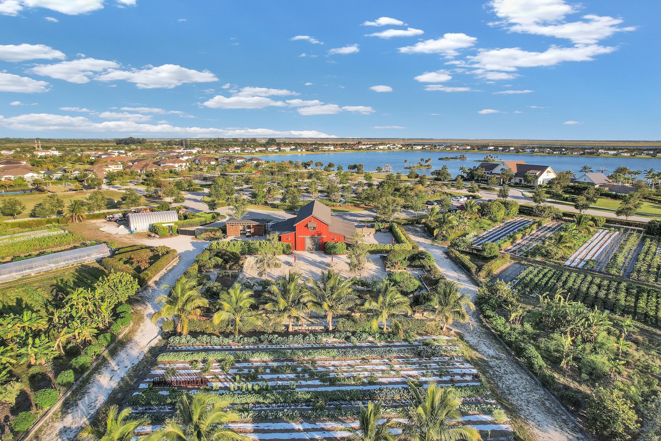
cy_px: 220
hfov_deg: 78.6
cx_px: 330
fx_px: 404
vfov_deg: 57.2
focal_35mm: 22
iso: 100
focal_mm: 8.38
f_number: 2.8
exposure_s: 1/1250
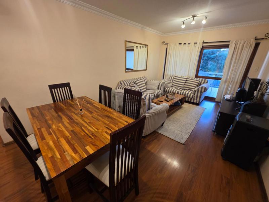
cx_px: 134
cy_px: 101
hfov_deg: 106.2
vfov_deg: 89.9
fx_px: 101
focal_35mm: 13
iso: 200
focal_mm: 2.2
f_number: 1.9
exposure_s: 1/50
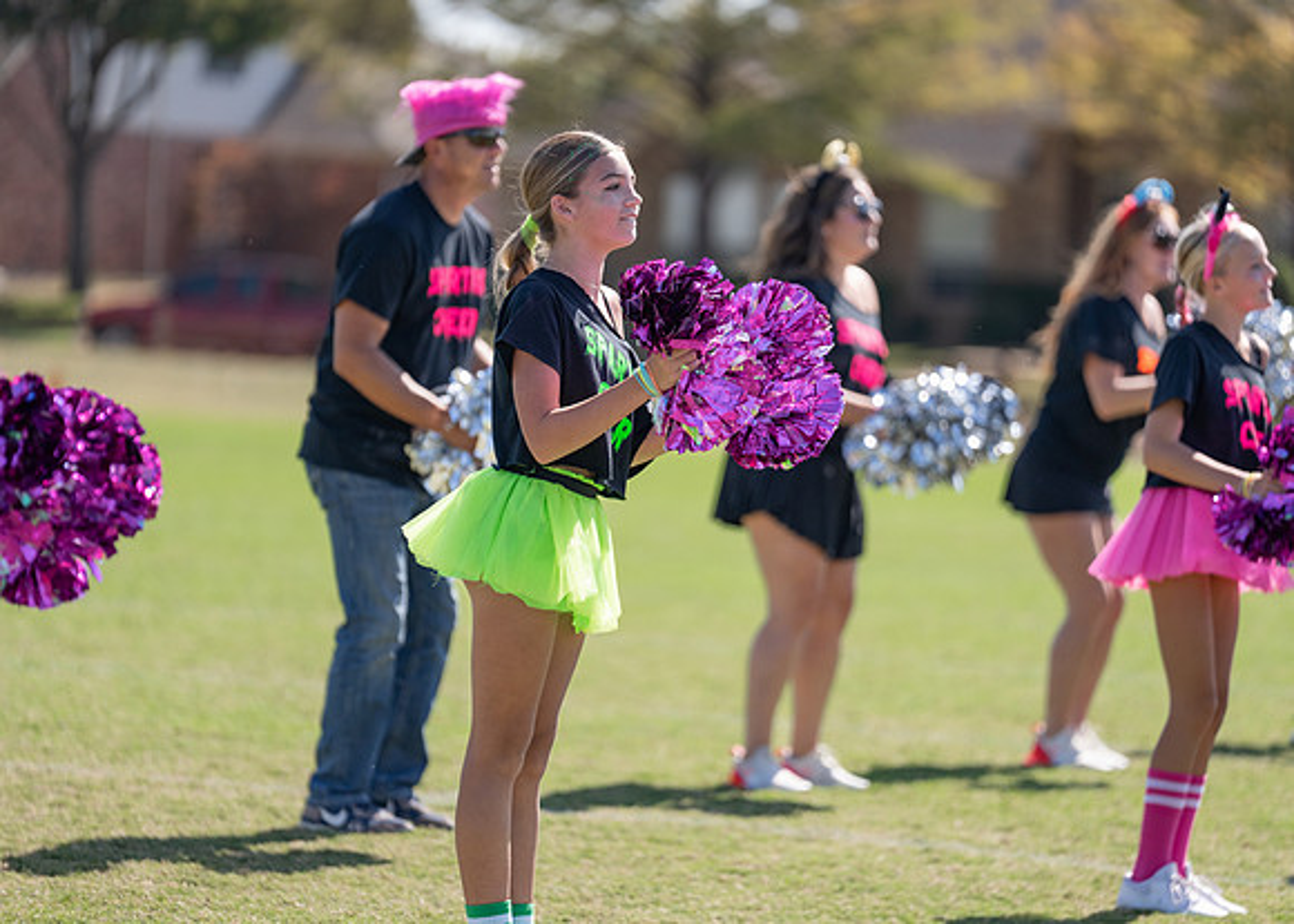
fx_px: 7700
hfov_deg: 9.6
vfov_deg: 6.9
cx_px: 647
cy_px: 462
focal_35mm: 210
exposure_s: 1/3200
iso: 320
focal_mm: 200
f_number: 2.8
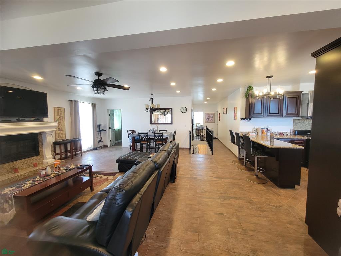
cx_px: 170
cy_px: 128
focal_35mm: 13
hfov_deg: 106.2
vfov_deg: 89.9
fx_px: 128
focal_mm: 2.2
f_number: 2.2
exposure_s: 1/60
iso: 160
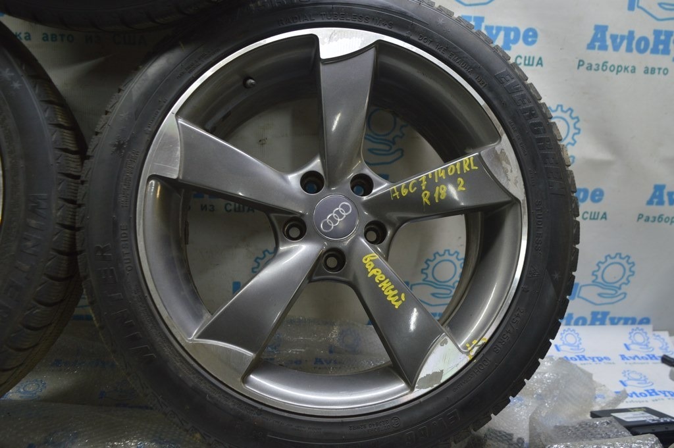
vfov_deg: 39.9
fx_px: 617
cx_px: 337
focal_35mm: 33
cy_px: 224
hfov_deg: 57.3
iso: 400
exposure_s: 1/20
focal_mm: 22
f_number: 5.6
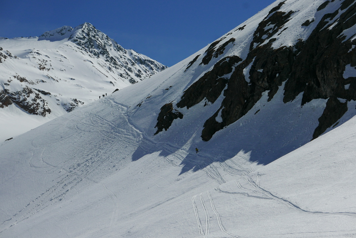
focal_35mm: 72
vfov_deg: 19.0
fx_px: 712
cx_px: 178
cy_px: 119
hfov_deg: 28.1
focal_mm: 32.6
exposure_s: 1/4000
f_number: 5.6
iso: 200
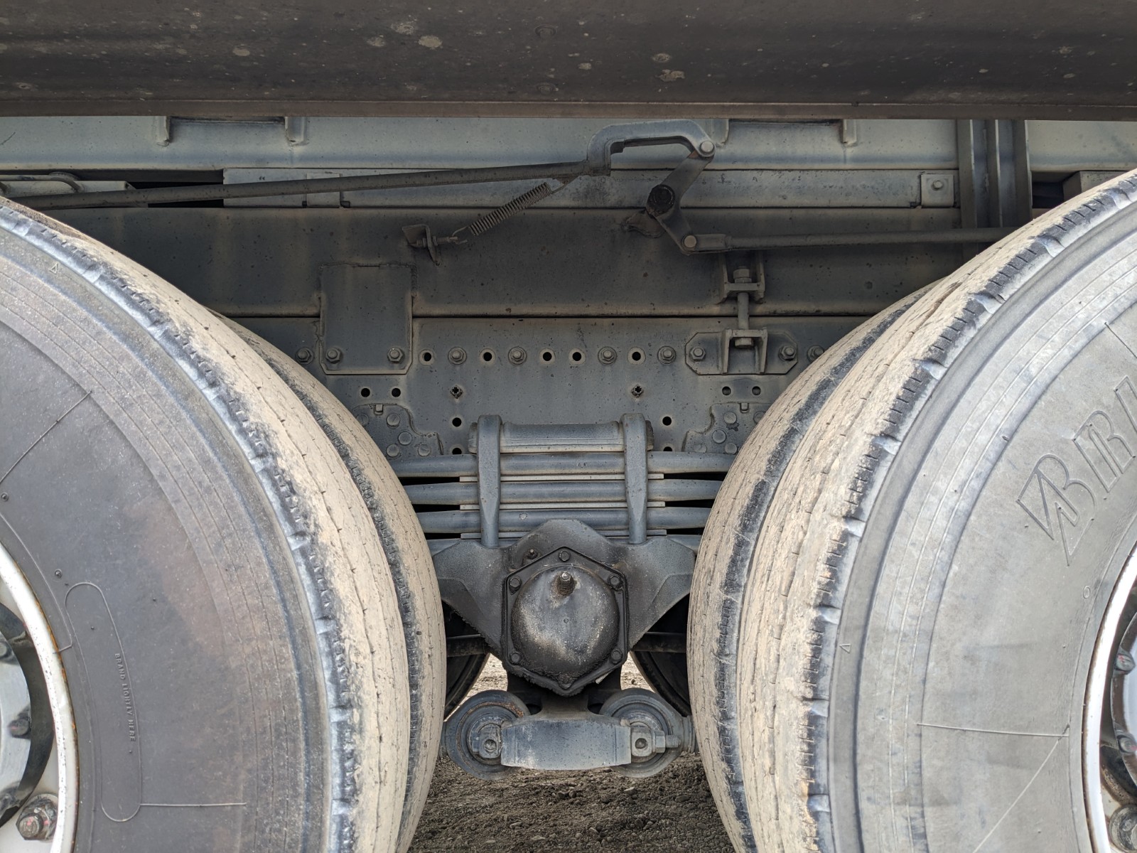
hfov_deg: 65.3
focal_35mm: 27
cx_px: 568
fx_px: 887
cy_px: 426
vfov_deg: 51.4
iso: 42
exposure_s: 1/129
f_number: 1.73
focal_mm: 4.38
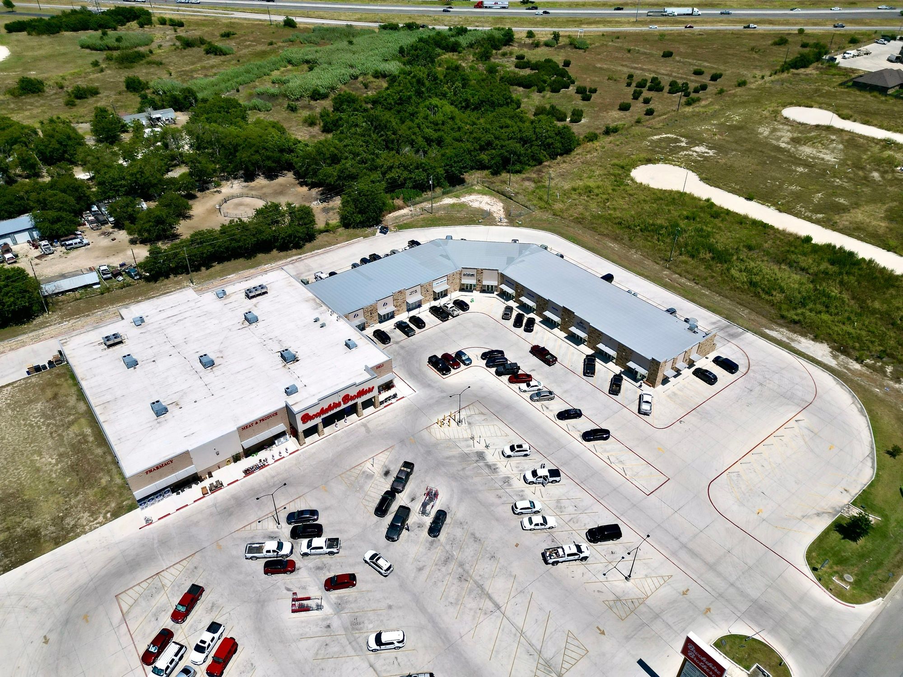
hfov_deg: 71.6
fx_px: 626
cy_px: 338
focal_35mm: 24
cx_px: 452
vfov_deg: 56.8
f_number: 1.7
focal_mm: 6.72
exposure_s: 1/6400
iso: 130
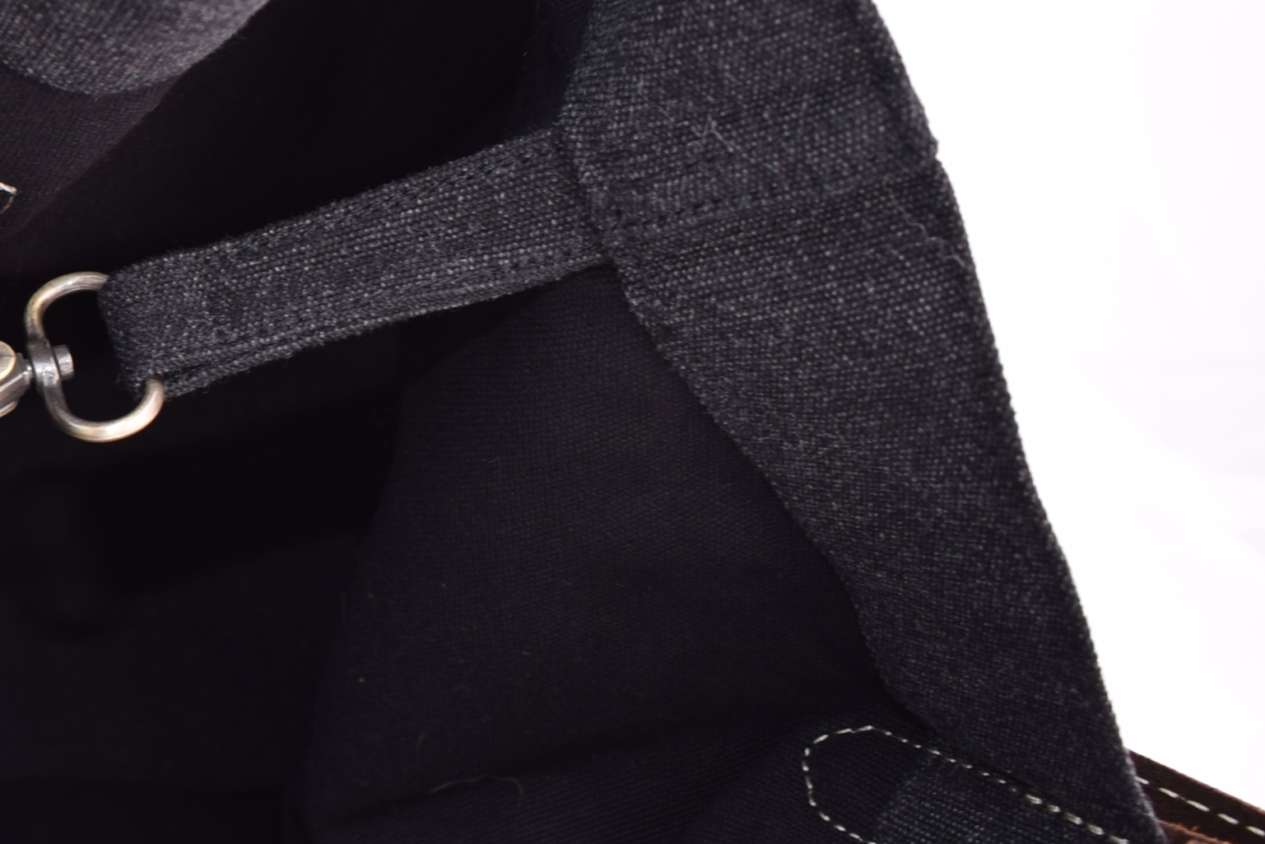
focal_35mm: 79
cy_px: 390
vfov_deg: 17.3
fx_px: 2776
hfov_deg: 23.2
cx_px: -319
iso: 100
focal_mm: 18
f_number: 3.5
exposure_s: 1/200
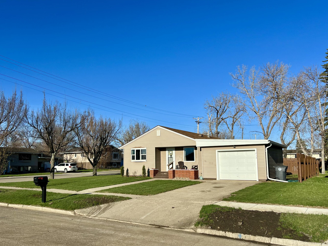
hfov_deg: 61.6
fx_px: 275
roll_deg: +0.4
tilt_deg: +6.3
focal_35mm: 29
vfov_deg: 48.2
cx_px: 150
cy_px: 131
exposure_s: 1/5319
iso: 50
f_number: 1.5
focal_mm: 5.7
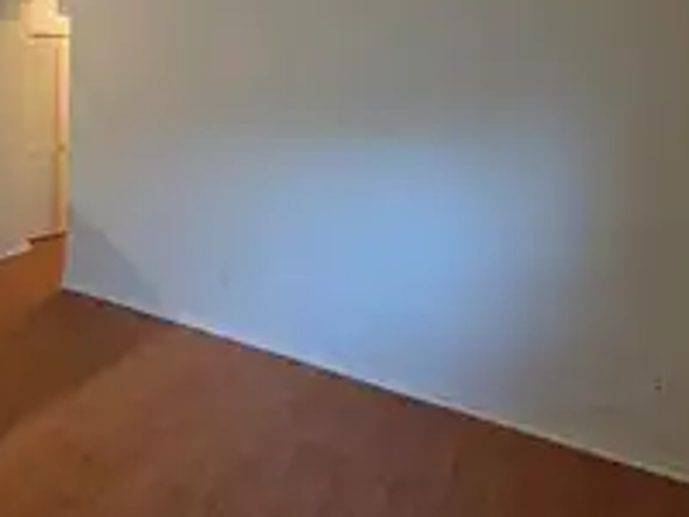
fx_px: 518
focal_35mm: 26
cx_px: 186
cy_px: 69
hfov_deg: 64.0
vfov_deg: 48.5
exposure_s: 1/60
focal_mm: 2.2
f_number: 1.9
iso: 640
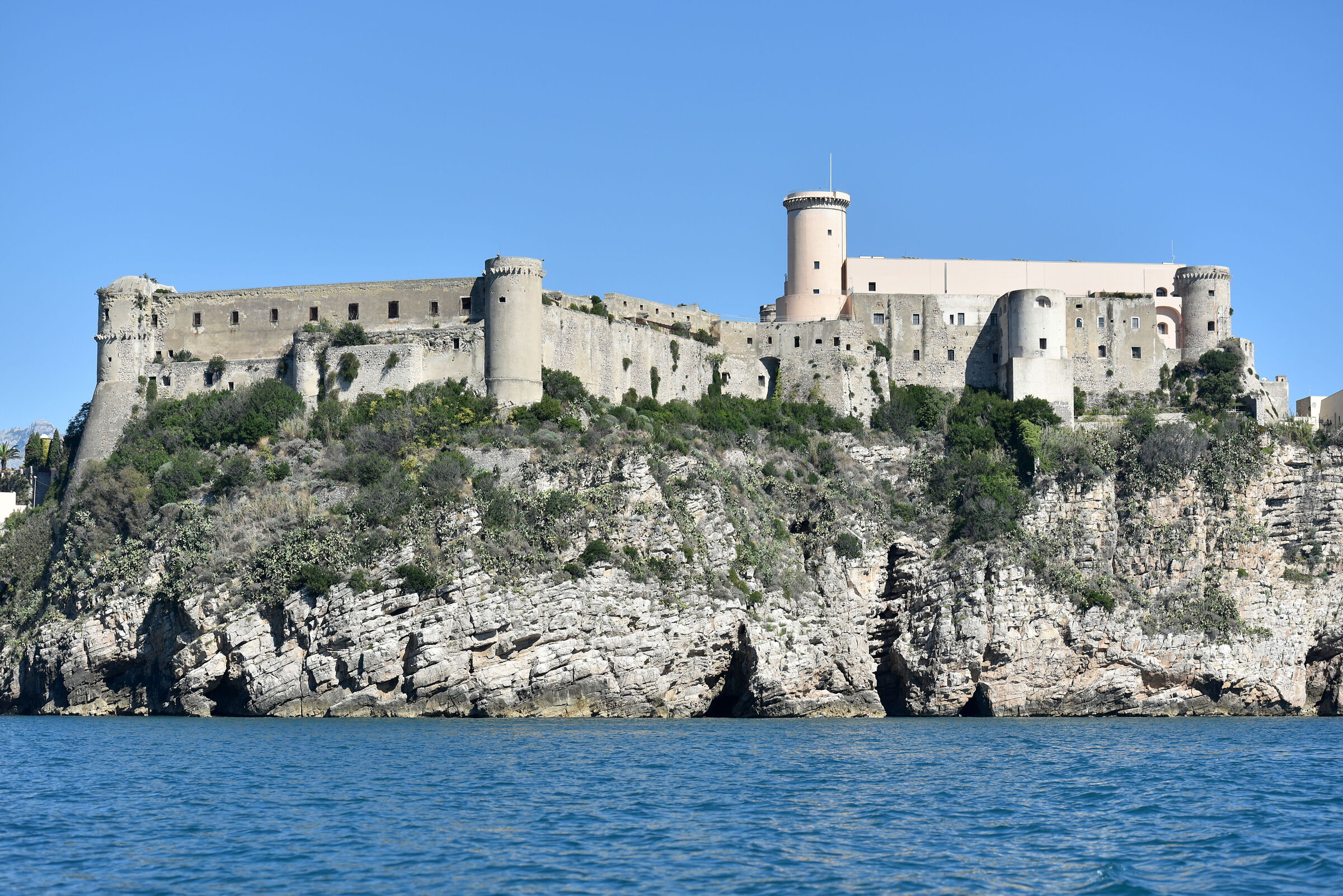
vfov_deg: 19.5
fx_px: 2612
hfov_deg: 28.8
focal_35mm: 70
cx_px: 672
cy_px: 448
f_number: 4
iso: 100
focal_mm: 70
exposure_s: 1/1000
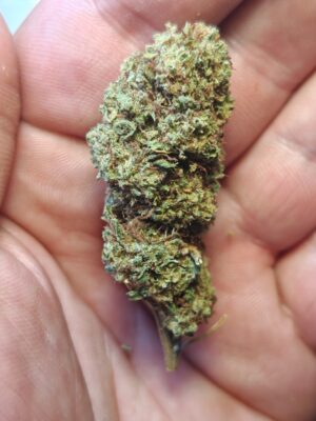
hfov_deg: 28.0
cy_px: 210
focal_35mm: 52
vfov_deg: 36.8
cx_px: 158
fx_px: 633
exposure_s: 1/100
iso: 80
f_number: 1.6
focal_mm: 5.4
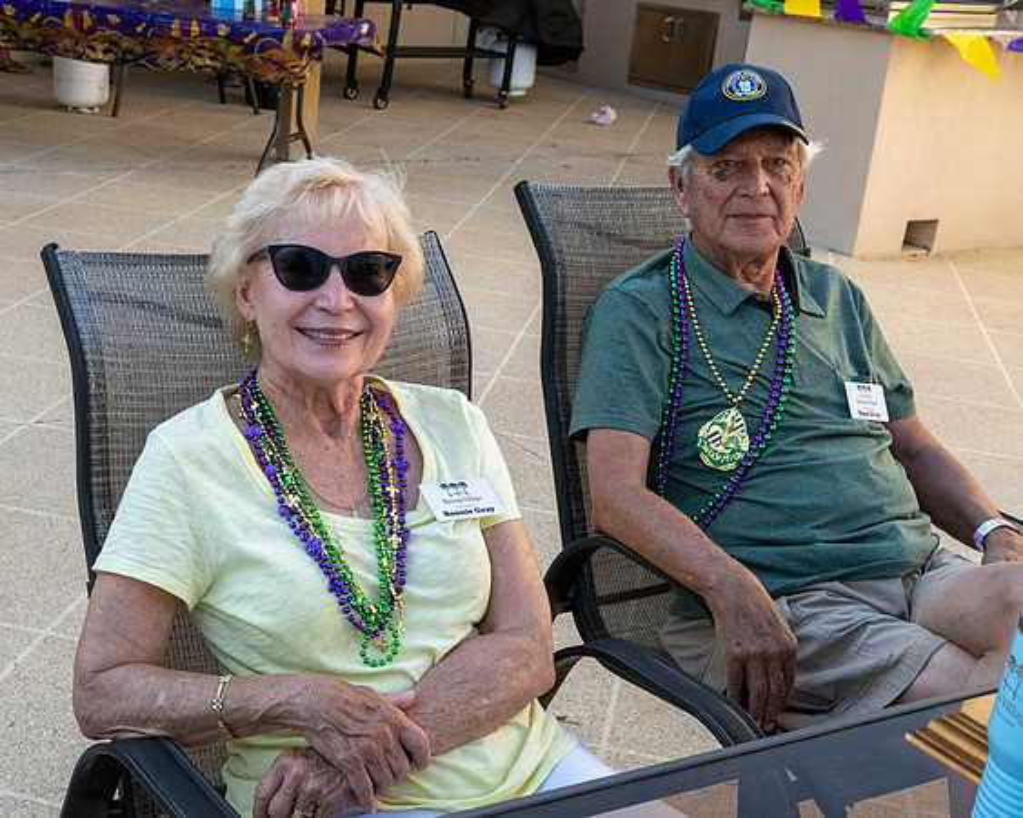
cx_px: 305
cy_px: 479
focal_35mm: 51
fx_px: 1534
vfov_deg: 29.8
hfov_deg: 36.3
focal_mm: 36
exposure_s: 1/1250
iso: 2500
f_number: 10
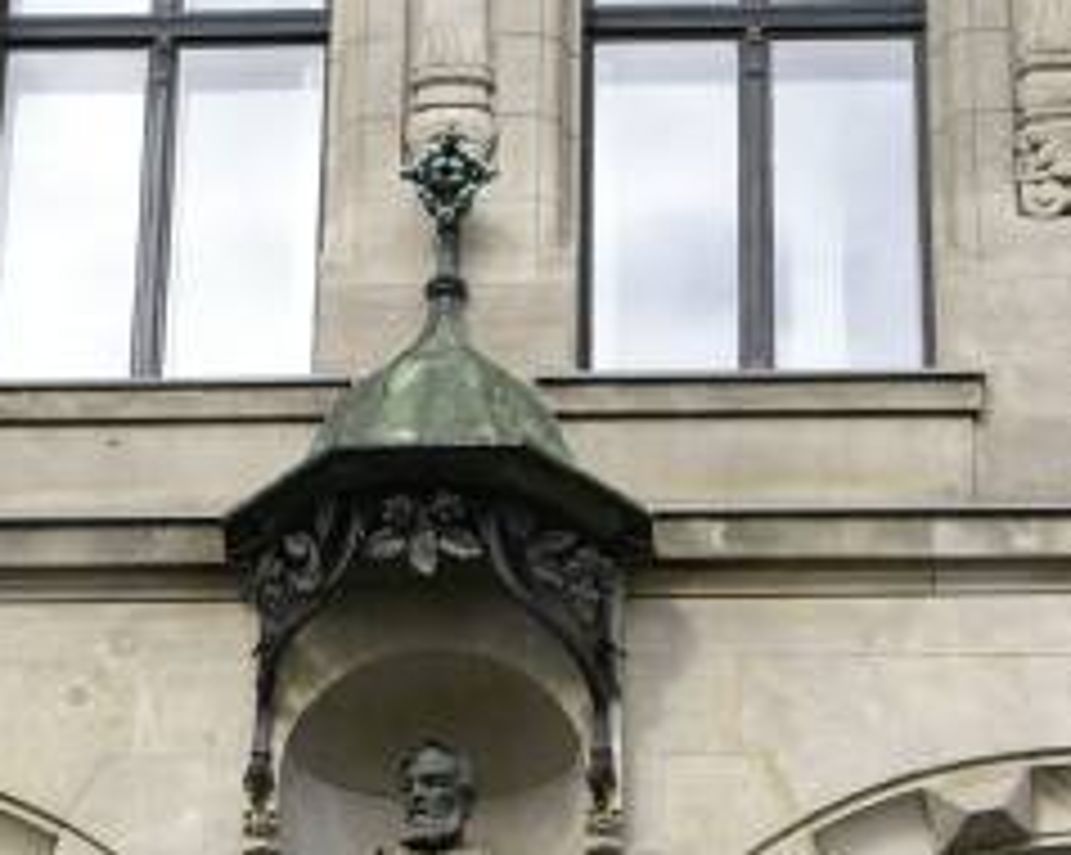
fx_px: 4497
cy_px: 1035
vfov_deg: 10.7
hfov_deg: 13.6
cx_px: 452
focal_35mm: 142
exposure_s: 1/160
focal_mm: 50
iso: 100
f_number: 7.1
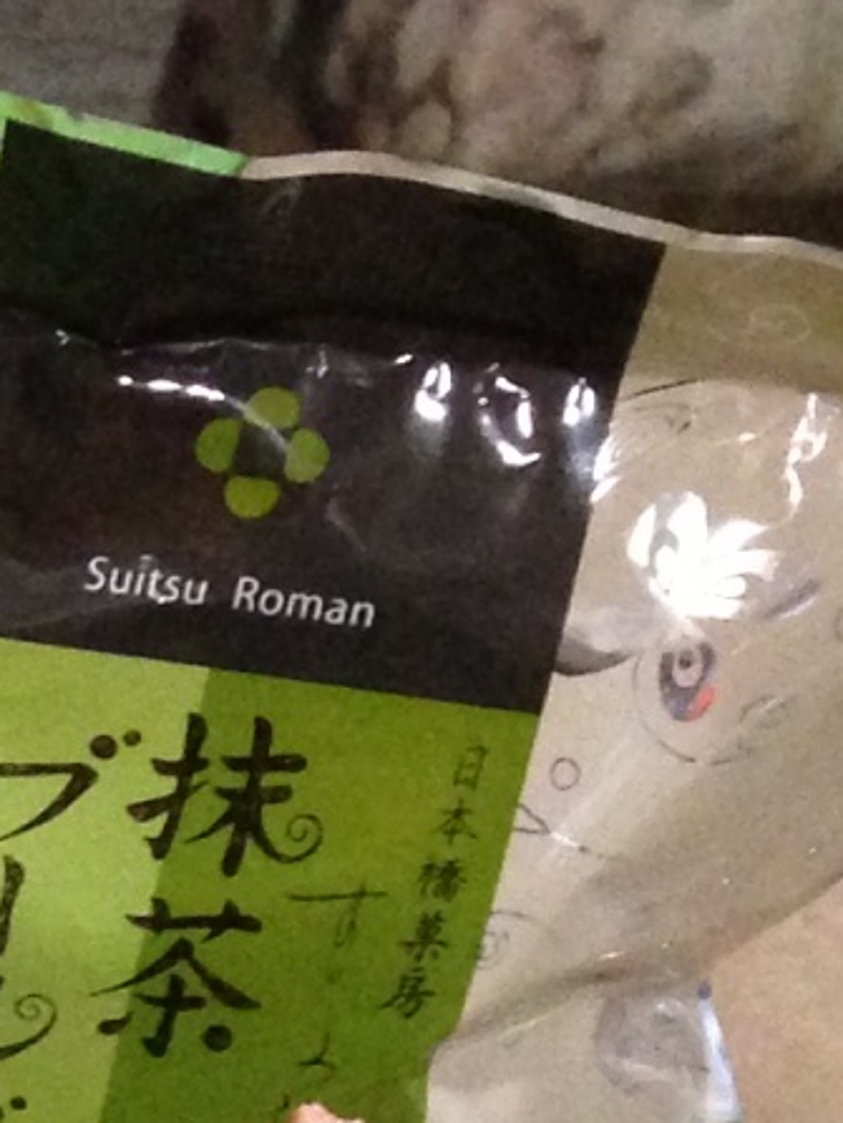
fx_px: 5872
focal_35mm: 181
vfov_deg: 10.3
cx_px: -1739
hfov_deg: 7.2
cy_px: 1987
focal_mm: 4.13
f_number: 2.4
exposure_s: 1/15
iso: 400
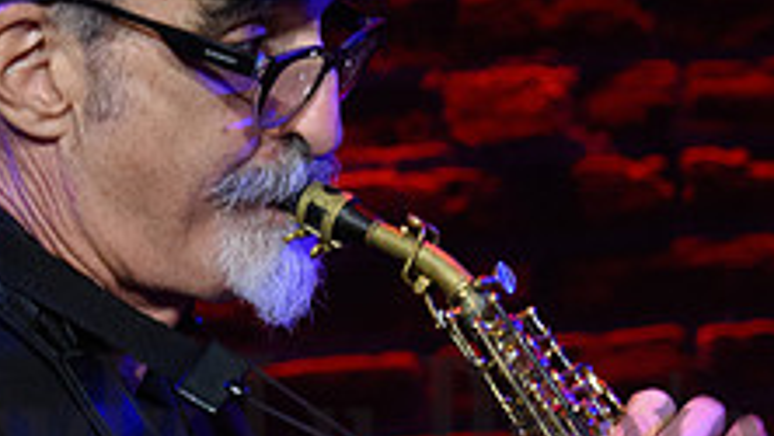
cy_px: 474
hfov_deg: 3.7
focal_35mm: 589
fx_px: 12091
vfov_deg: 2.1
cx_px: 356
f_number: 10
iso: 5000
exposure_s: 1/40
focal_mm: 185
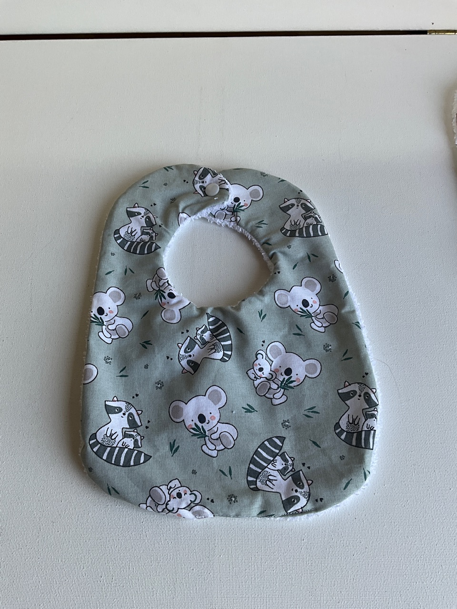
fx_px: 510
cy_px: 304
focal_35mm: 29
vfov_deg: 61.7
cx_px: 228
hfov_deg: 48.2
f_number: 1.8
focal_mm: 3
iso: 20
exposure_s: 1/100
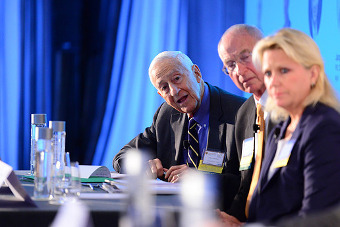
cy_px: 114
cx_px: 166
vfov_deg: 6.1
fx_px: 2125
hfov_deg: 9.1
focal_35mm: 225
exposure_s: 1/100
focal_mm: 200
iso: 4000
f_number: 2.8
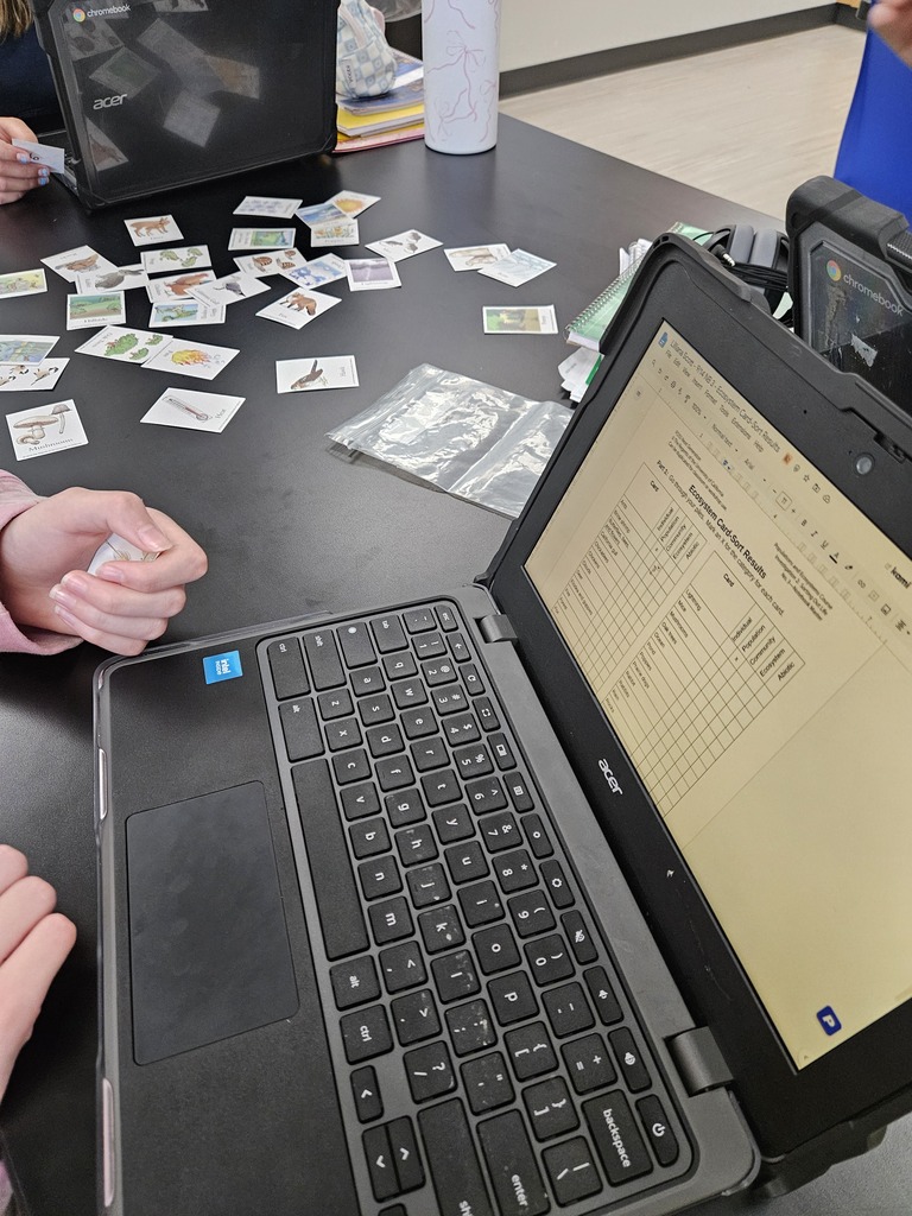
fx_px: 808
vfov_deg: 73.9
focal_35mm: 23
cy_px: 608
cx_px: 456
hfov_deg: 58.9
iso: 500
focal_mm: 5.4
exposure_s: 1/60
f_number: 1.8
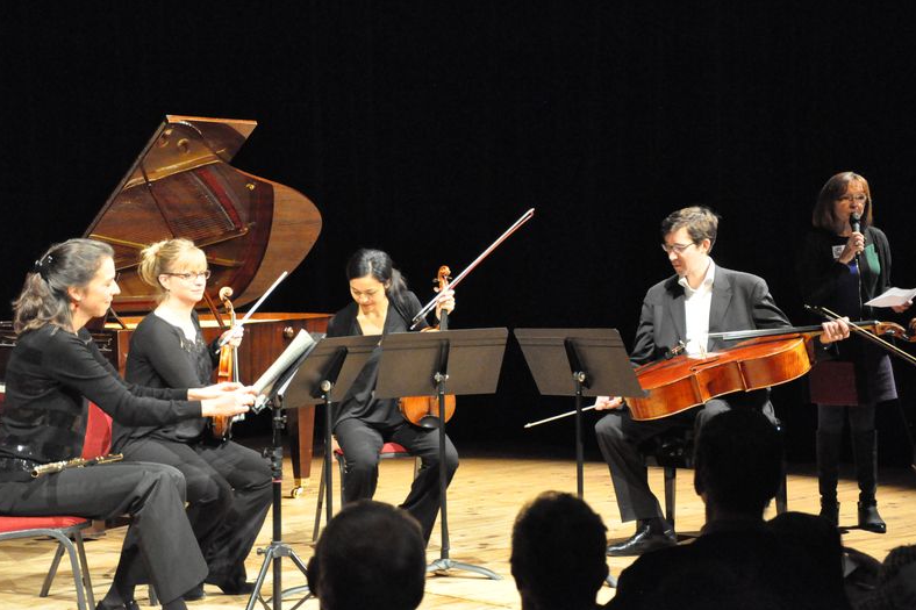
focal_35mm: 73
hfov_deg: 27.7
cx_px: 458
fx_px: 1857
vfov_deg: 18.7
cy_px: 307
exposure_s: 1/50
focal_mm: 48
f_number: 4.8
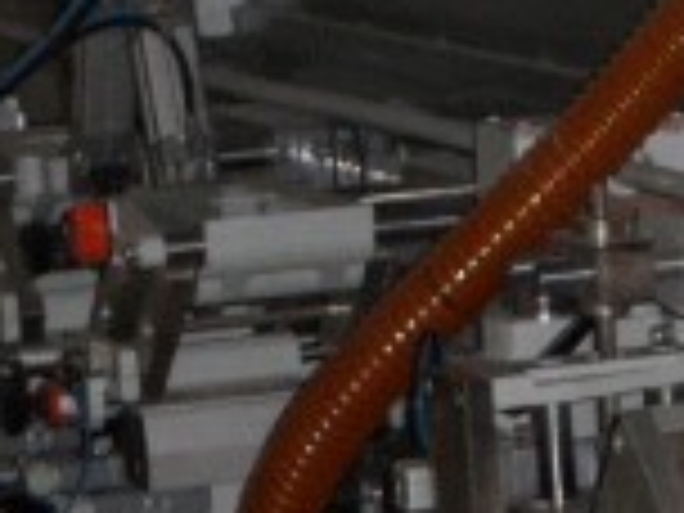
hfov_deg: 7.8
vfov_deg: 5.9
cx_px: 842
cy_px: 675
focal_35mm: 252
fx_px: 4979
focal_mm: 10.3
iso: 240
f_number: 4
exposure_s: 1/45
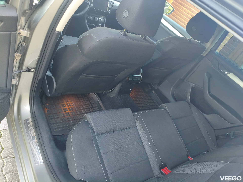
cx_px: 122
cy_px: 91
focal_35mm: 26
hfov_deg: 67.3
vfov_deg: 53.1
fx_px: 183
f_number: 1.5
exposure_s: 1/50
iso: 250
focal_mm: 4.94
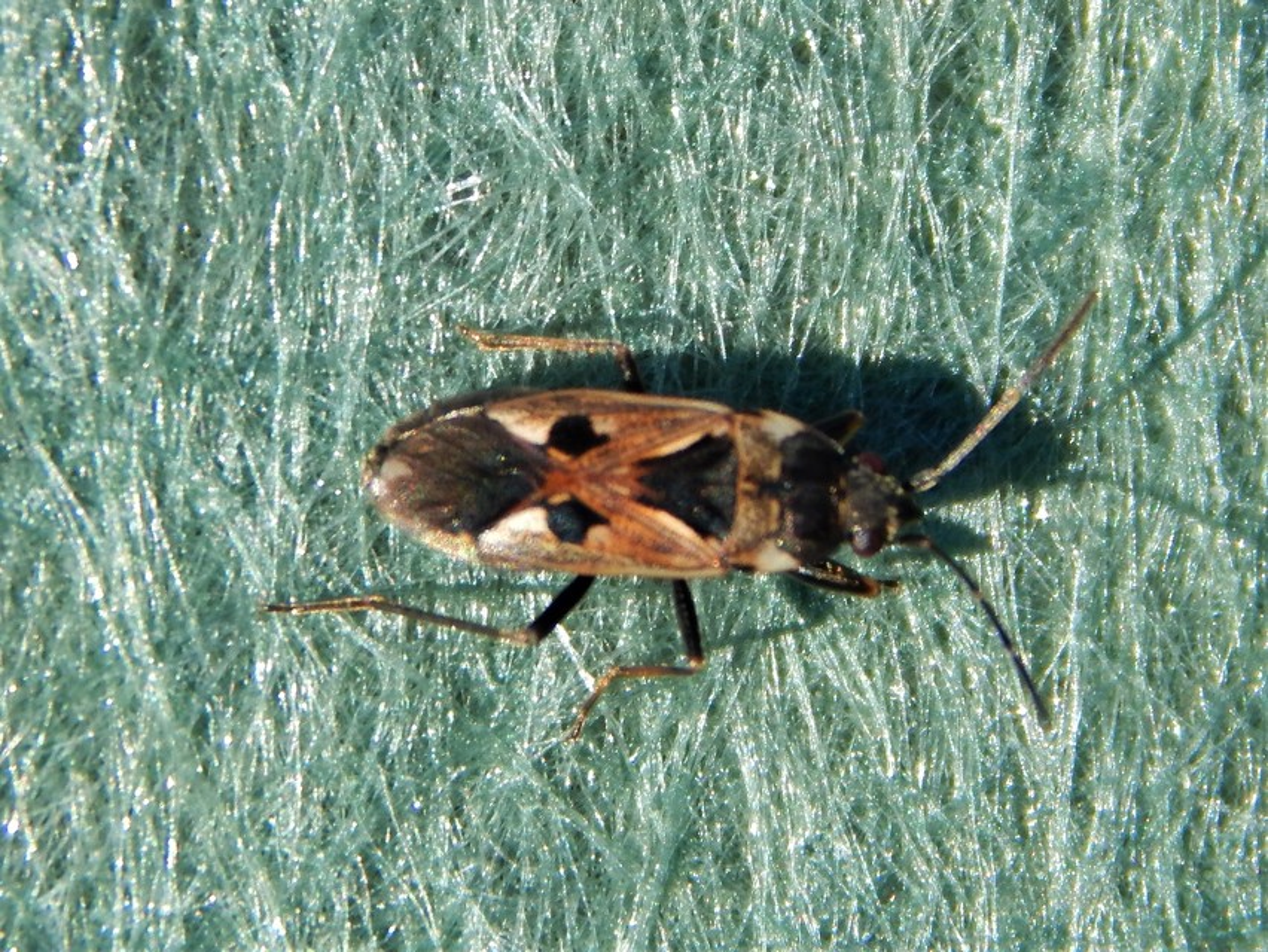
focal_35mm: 207
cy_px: 476
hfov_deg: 9.6
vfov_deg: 7.2
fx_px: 7587
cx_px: 634
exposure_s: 1/400
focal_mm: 37.1
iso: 125
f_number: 5.4
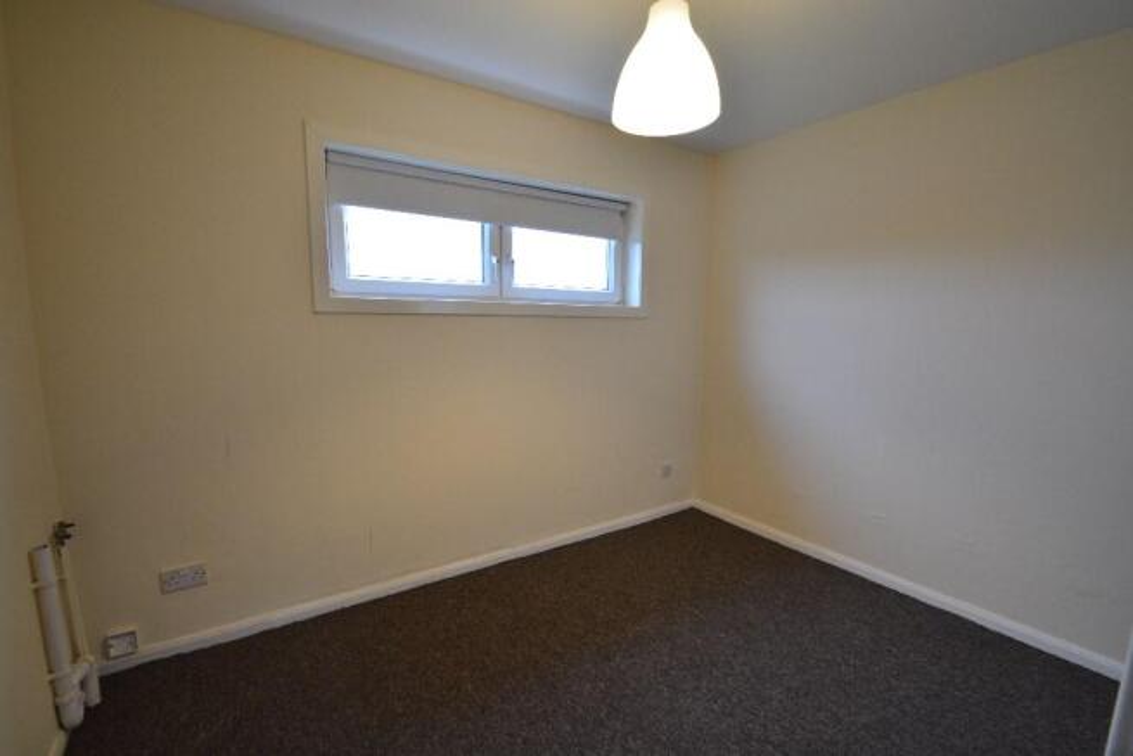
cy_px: 378
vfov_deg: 77.4
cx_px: 566
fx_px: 472
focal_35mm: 15
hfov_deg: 100.4
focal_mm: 10
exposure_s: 1/20
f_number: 6.3
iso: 800
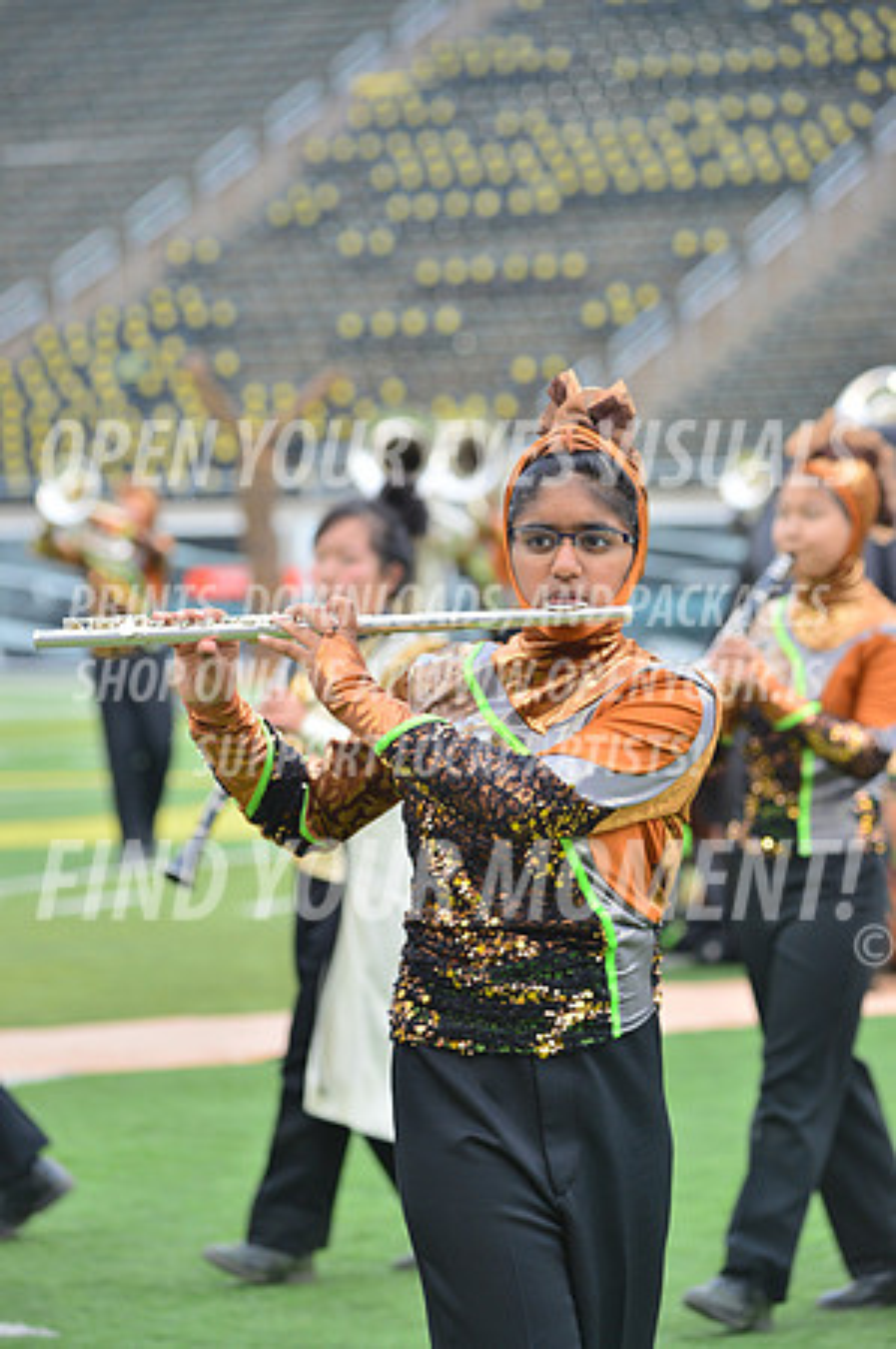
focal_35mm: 160
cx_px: 448
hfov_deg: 8.6
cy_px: 674
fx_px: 5987
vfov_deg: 12.9
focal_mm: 160
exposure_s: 1/250
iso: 400
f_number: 5.6
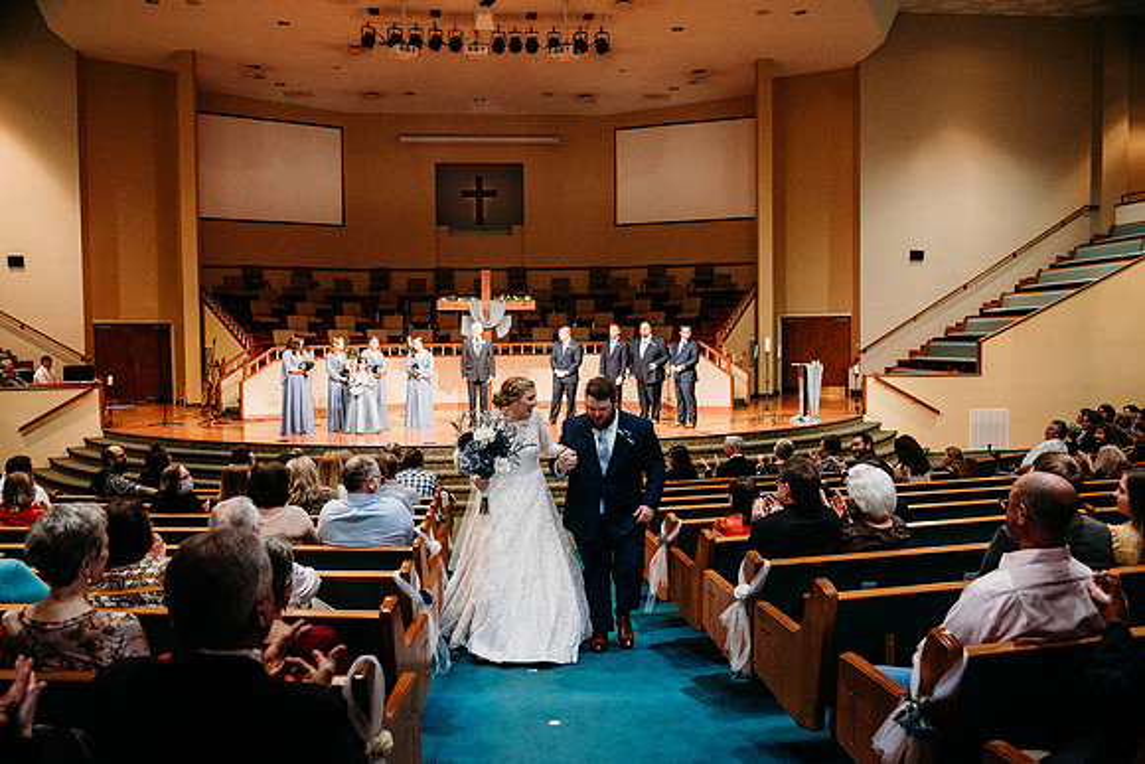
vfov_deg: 41.1
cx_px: 572
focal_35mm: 32
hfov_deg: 58.7
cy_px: 382
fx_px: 1018
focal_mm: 32
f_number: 4
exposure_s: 1/125
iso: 1250
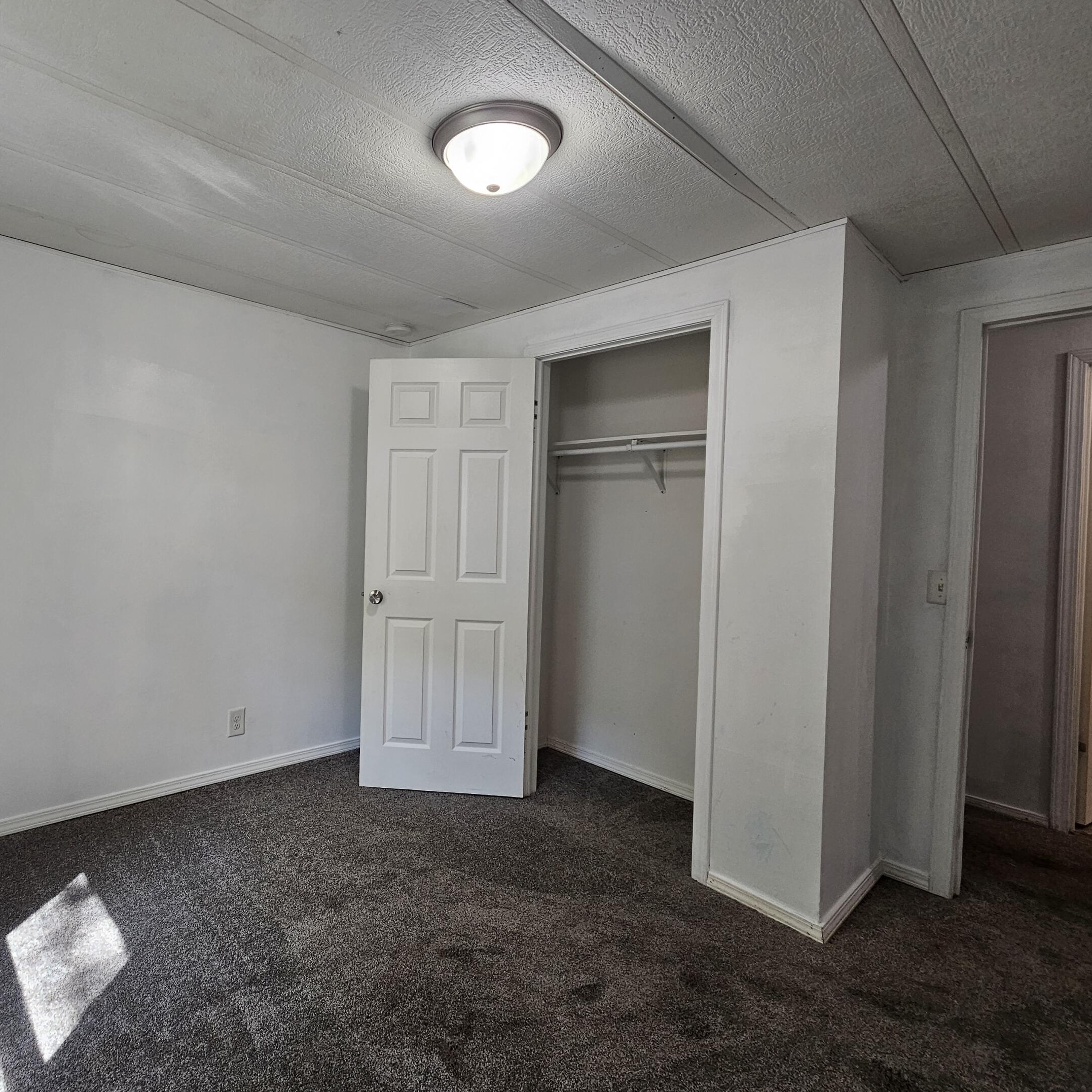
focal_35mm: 16
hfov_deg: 84.1
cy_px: 525
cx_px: 354
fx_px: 571
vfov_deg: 87.4
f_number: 2.2
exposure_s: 1/60
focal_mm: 2.2
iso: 125
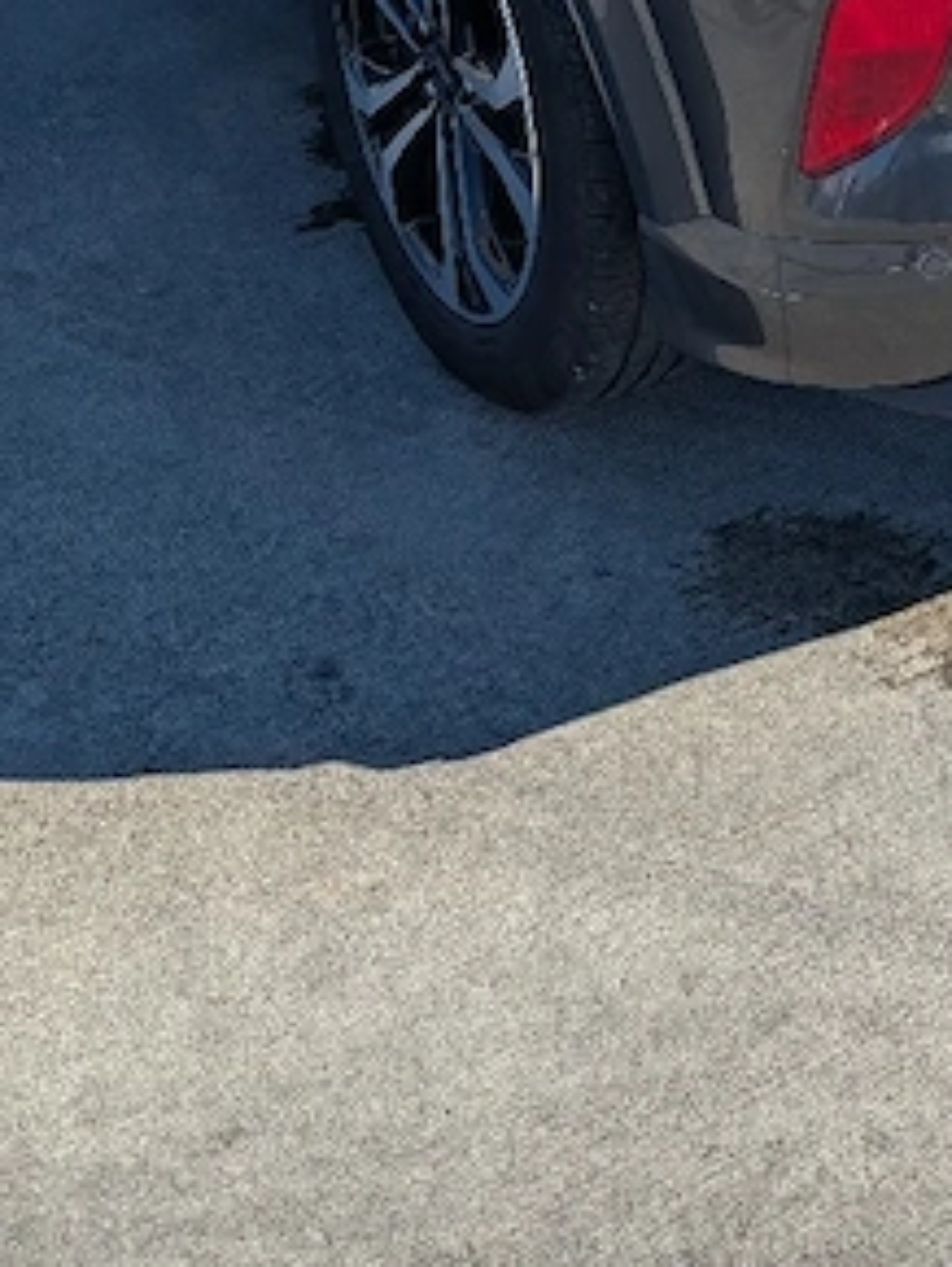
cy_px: -325
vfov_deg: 25.7
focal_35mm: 66
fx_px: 2417
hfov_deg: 21.7
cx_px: 891
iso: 18
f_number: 1.68
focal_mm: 6.9
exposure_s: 1/833
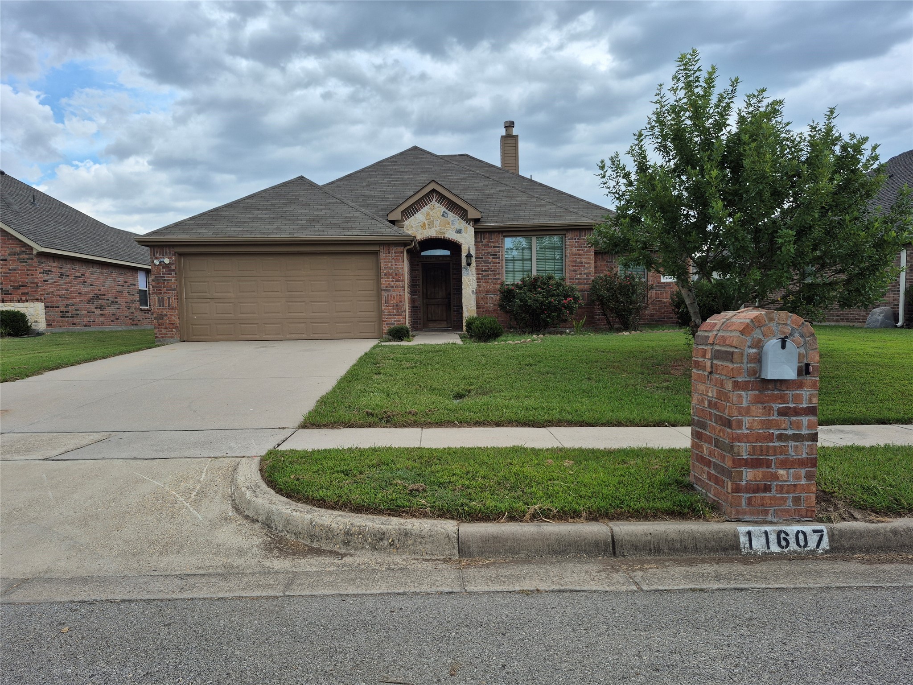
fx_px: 607
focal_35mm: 23
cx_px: 456
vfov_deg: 58.9
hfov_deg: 73.9
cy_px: 342
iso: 25
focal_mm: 5.4
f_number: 1.8
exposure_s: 1/876
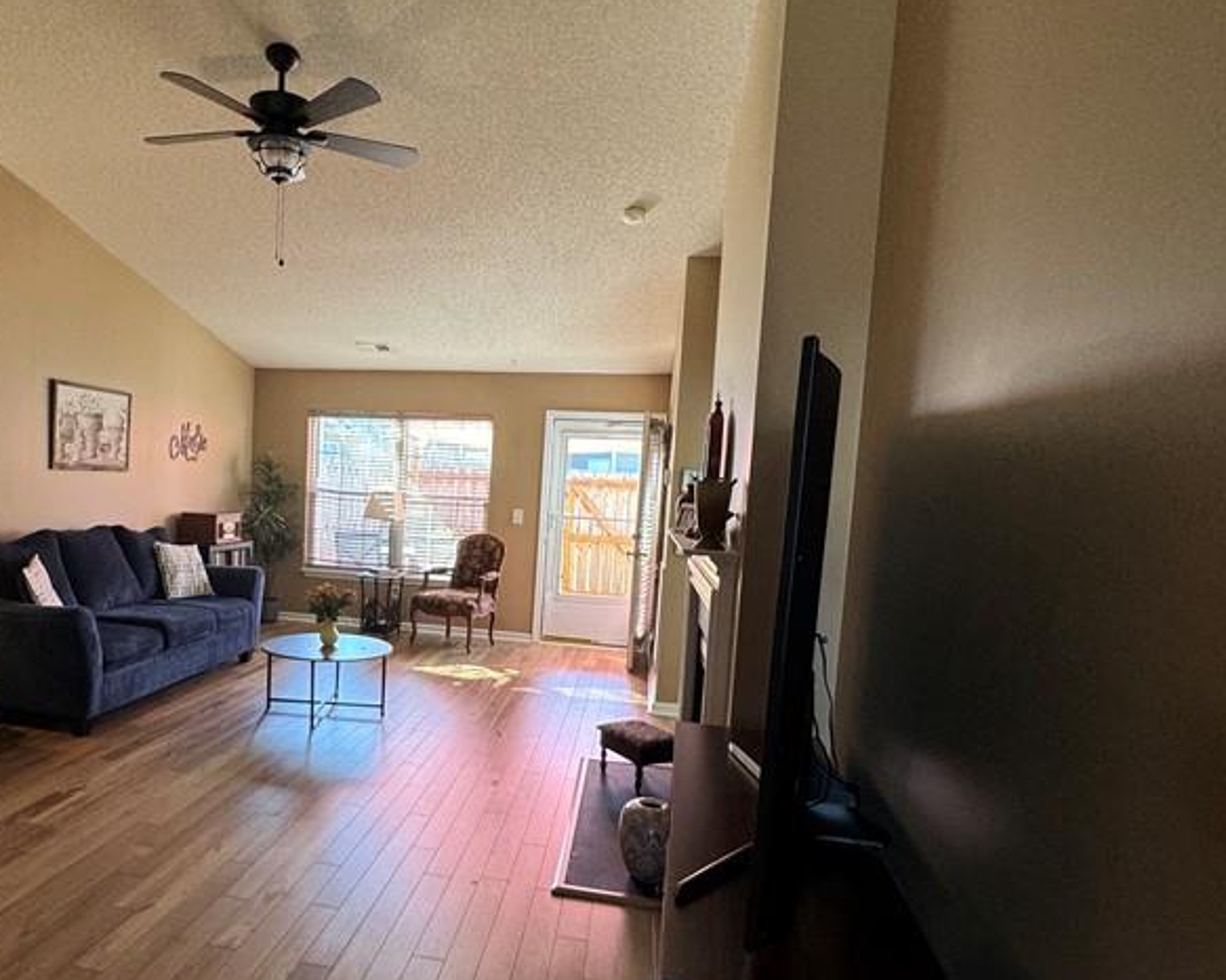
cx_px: 423
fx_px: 871
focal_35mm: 24
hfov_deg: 68.6
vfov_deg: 58.5
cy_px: 562
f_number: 2.2
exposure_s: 1/120
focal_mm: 2.22
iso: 160
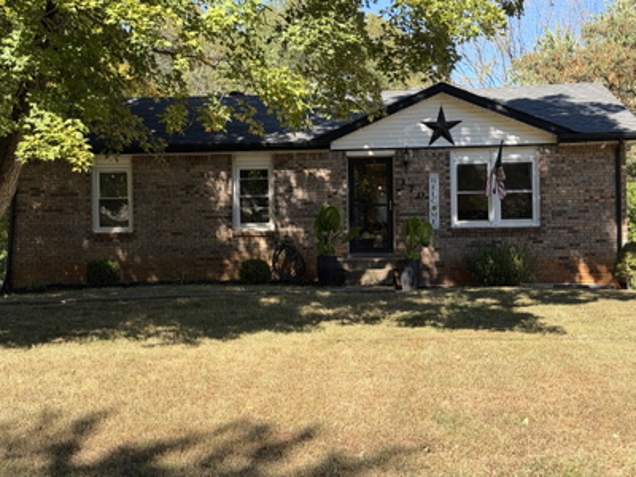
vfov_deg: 30.3
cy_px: 238
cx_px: 318
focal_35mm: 48
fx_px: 882
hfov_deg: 39.7
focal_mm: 6.76
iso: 64
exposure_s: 1/1543
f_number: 1.78
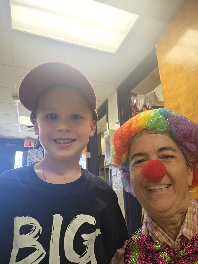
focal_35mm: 23
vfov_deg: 73.9
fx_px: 175
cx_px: 99
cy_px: 132
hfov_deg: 58.9
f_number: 2.2
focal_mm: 3.3
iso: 200
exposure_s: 1/120
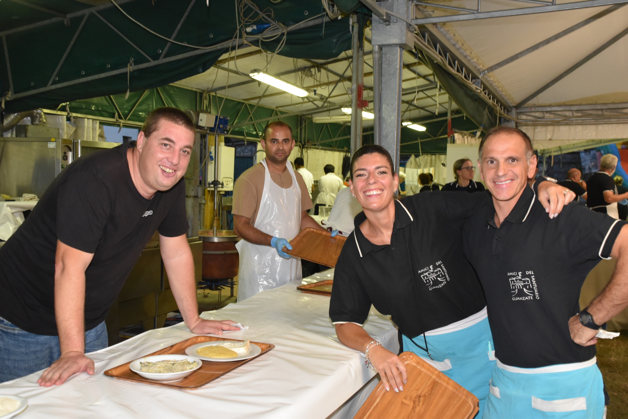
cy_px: 210
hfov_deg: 49.5
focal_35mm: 39
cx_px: 314
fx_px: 680
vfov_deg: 34.2
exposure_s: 1/60
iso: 1250
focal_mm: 26
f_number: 3.8
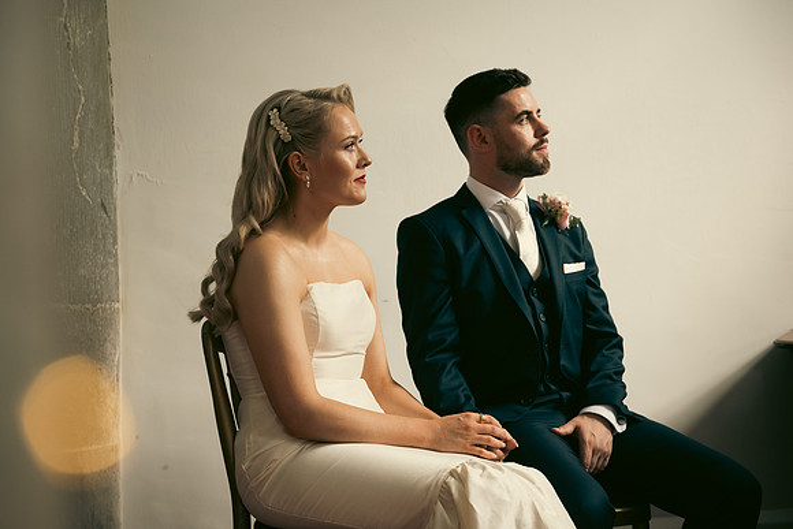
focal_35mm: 56
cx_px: 396
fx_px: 1234
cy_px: 264
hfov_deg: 35.6
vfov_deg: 24.2
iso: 800
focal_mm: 56
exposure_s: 1/160
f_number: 3.5
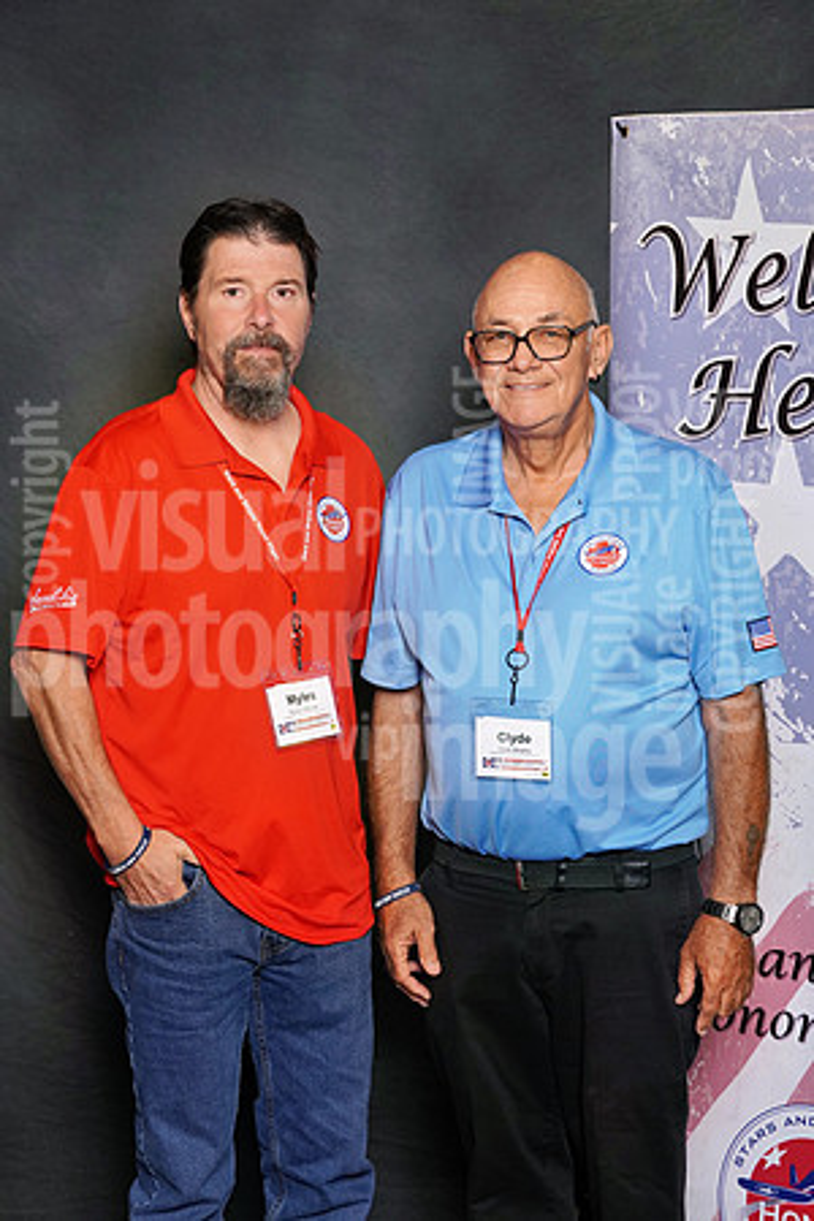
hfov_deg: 19.3
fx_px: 2391
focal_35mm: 70
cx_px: 407
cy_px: 610
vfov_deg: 28.6
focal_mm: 47
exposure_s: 1/100
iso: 640
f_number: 8
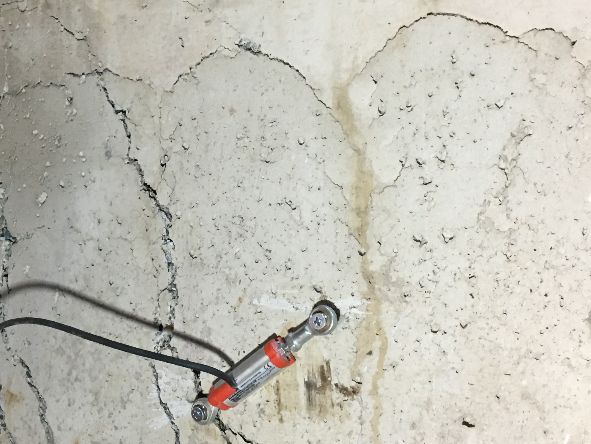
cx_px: 178
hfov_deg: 33.4
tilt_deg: -3.7
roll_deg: -1.8
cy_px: 218
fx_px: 973
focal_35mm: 57
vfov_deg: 25.7
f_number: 2.2
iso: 160
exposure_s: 1/33
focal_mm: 4.15
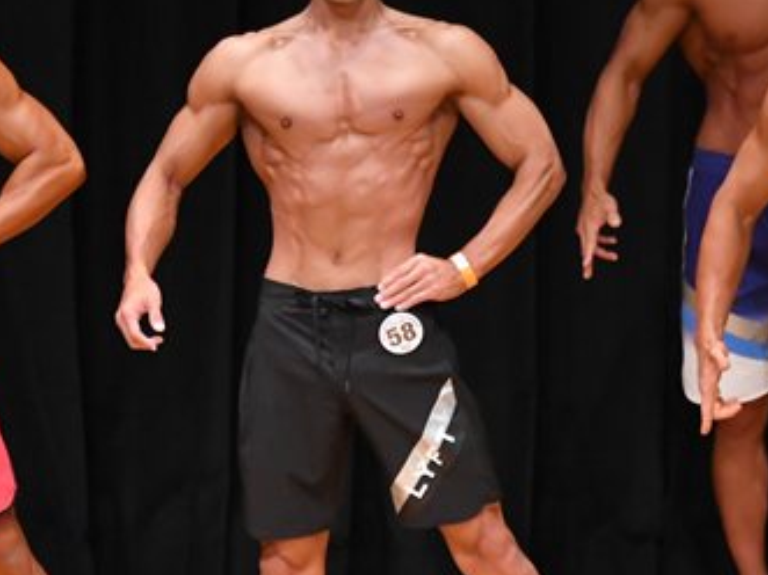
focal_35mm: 607
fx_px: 13462
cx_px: 59
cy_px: 288
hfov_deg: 3.3
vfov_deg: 2.4
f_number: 5.6
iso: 4000
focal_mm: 180
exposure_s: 1/400
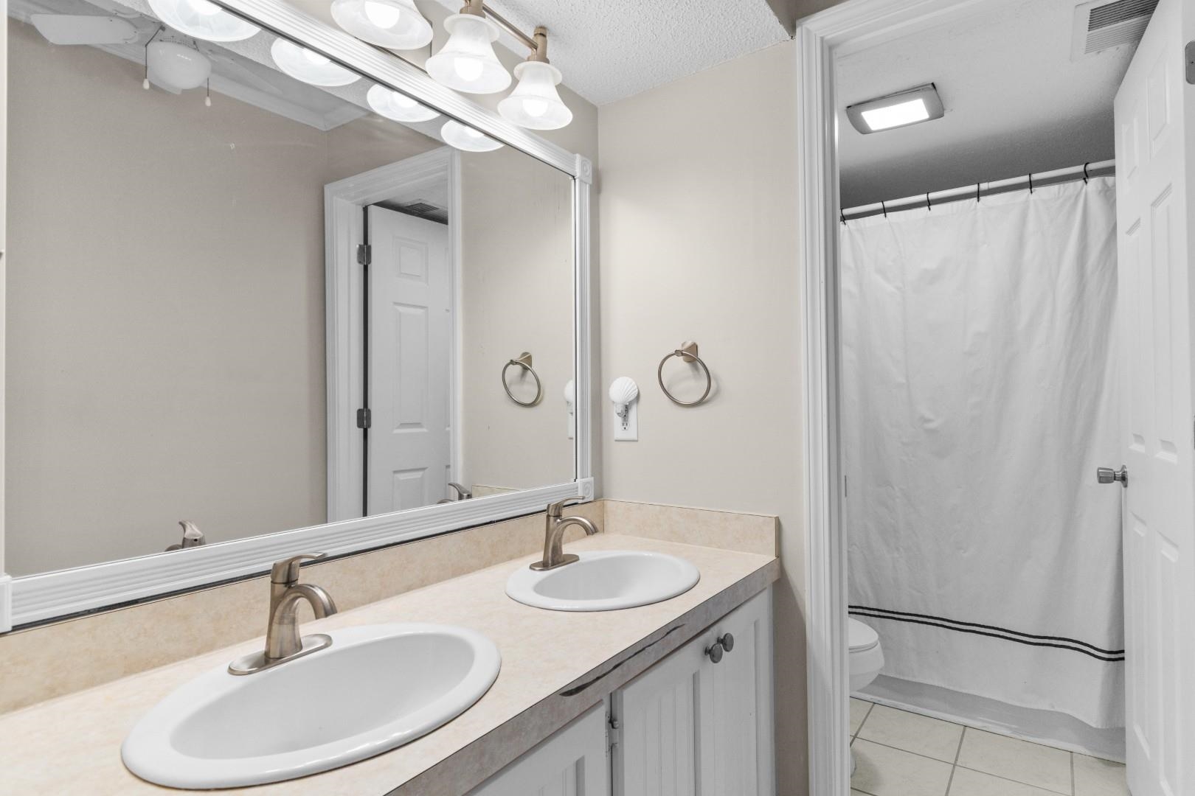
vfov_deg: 64.6
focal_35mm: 19
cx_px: 598
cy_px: 398
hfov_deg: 86.9
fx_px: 631
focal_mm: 13
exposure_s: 1/30
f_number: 4.8
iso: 100
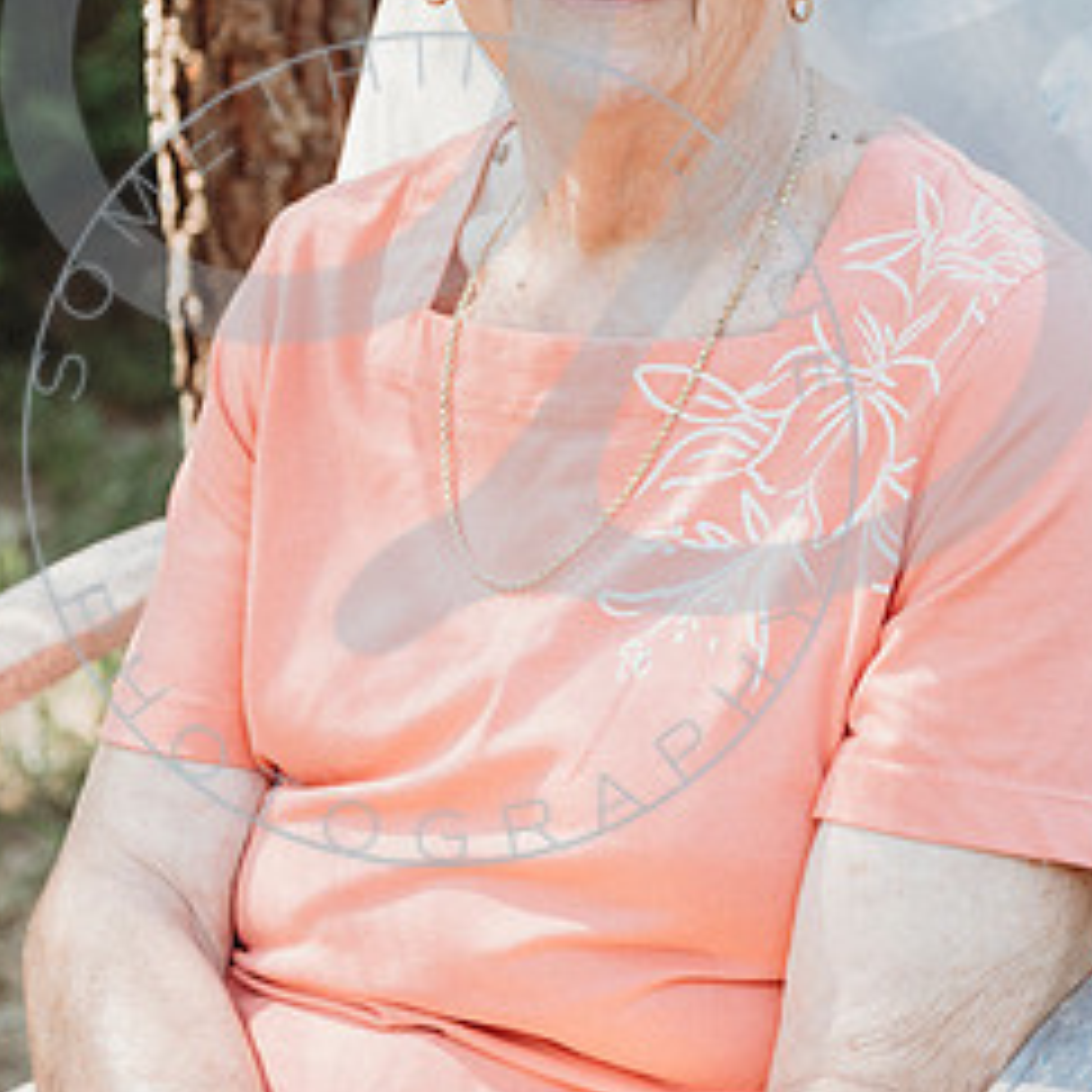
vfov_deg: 15.6
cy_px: 108
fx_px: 3926
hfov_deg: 15.8
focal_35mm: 110
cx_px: 643
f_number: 5
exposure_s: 1/125
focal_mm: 70
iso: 200
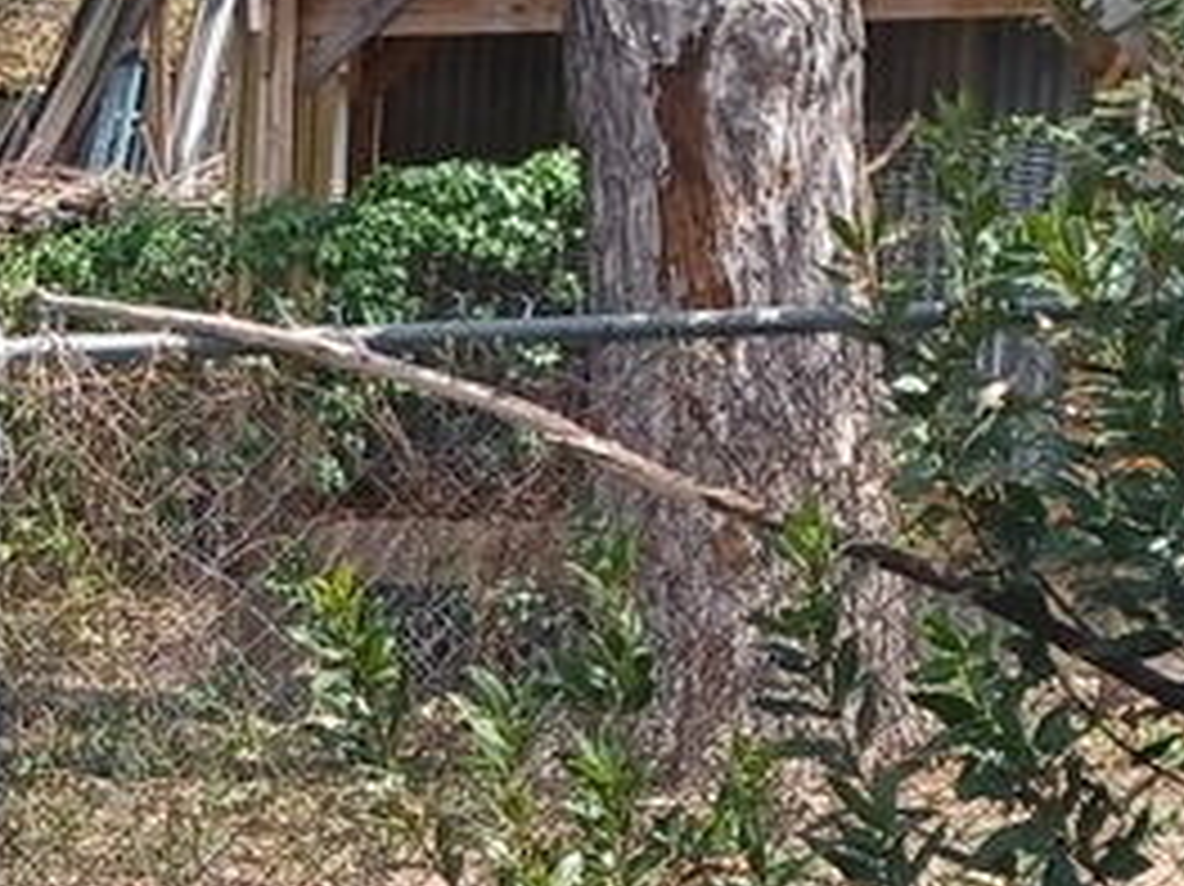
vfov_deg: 10.5
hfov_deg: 13.5
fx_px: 4684
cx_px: -621
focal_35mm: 137
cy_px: 1313
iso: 32
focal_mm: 4.6
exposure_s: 1/253
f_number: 1.8
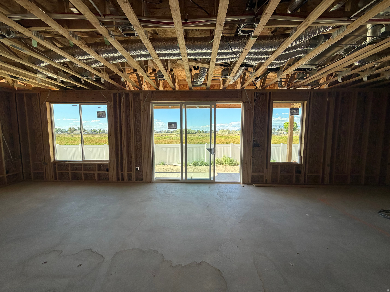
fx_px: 158
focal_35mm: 14
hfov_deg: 102.1
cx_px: 195
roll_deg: +0.2
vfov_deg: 85.7
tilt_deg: -5.6
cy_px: 146
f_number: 2.2
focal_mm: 2.22
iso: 64
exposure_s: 1/228
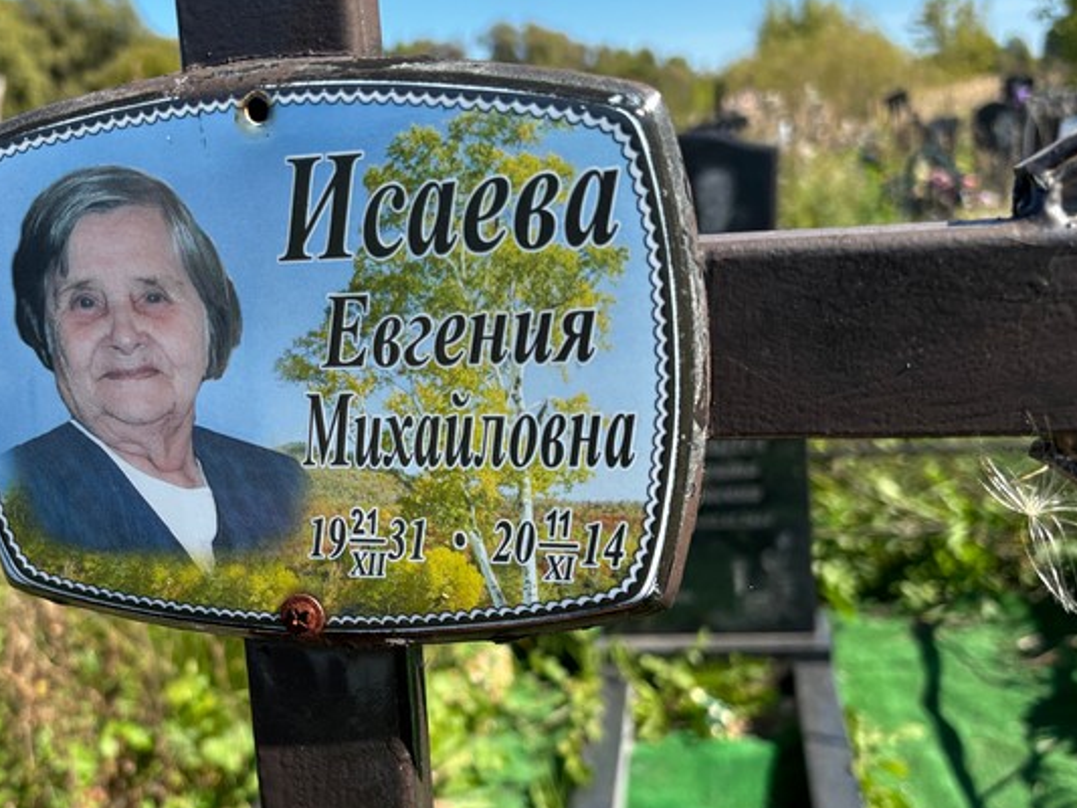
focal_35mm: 39
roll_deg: +4.9
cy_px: 471
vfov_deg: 36.7
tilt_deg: -14.3
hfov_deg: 47.2
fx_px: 1214
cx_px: 374
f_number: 1.6
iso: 50
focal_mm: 5.96
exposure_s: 1/1381
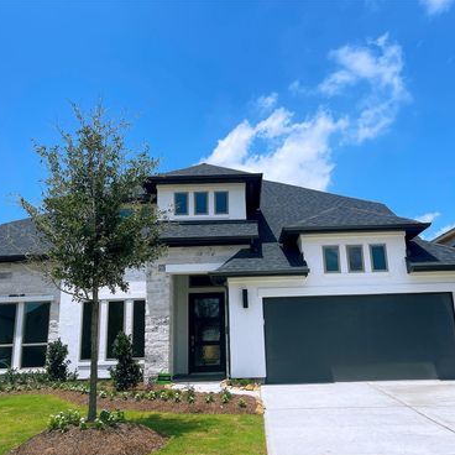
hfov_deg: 54.0
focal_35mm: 30
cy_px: 231
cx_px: 231
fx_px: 446
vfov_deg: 54.0
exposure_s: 1/4717
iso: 32
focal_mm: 5.1
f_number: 1.6
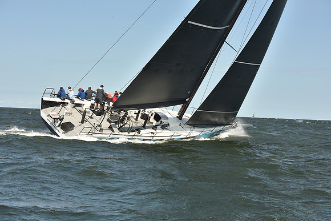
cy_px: 110
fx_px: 644
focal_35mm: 70
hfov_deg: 28.8
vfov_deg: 19.5
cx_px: 166
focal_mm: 70
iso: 250
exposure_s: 1/800
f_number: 8
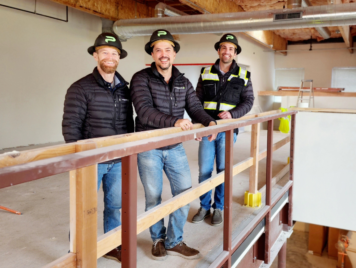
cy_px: 134
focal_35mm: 23
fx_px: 237
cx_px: 178
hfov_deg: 73.9
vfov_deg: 58.9
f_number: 1.8
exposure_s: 1/120
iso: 160
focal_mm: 6.4
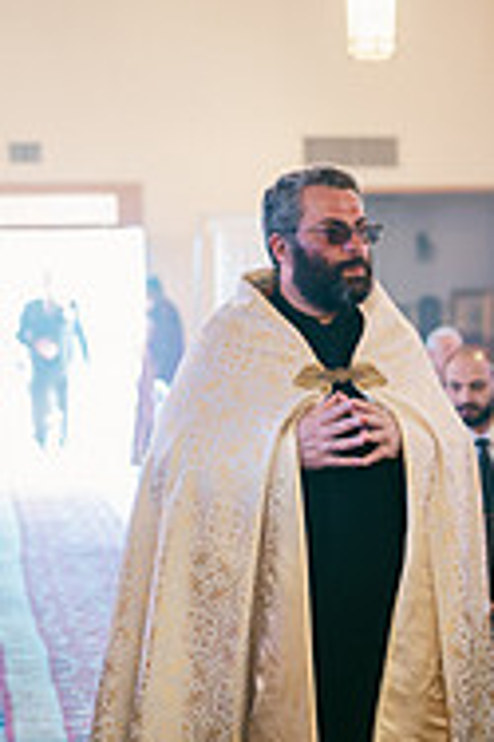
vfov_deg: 24.2
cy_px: 442
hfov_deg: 16.2
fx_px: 1732
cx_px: 308
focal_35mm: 84
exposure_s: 1/250
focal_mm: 35
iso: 800
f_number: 1.2
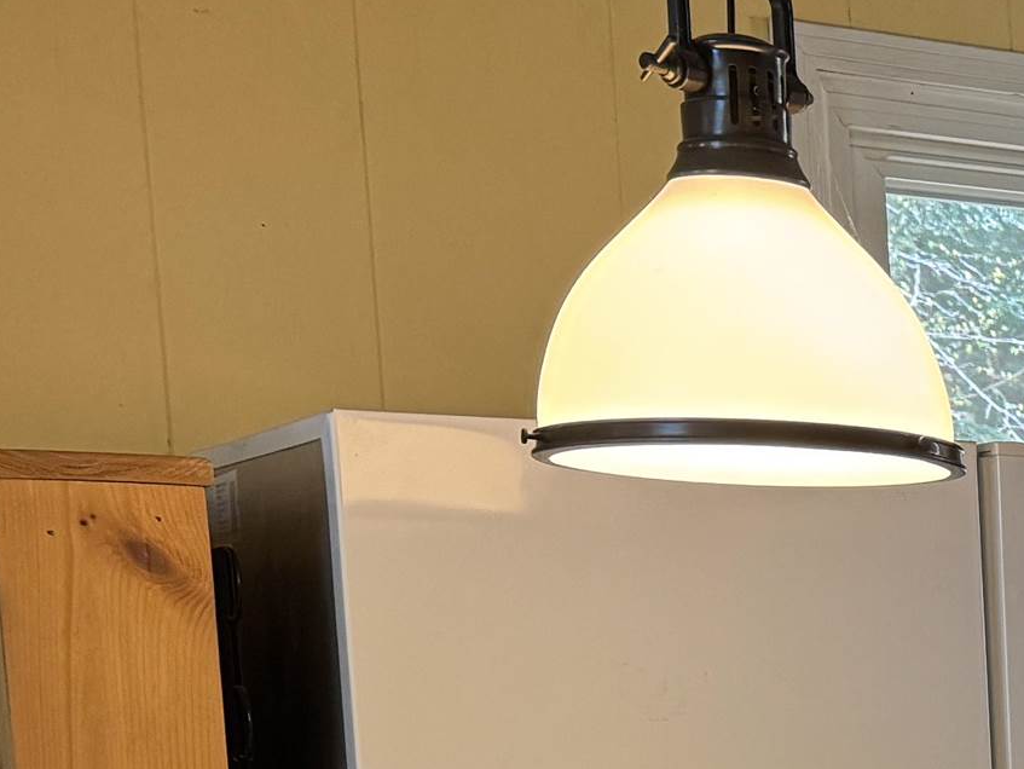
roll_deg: -0.2
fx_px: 2575
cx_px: 1771
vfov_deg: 16.1
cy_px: 994
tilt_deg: -7.3
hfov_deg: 18.3
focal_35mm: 87
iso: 160
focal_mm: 6.76
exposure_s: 1/60
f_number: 1.78
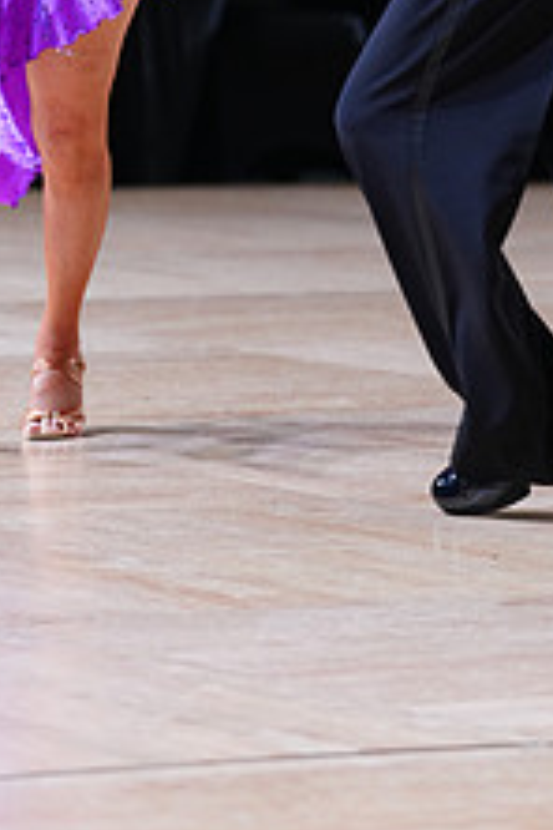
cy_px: -221
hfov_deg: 4.5
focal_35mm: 306
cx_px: 275
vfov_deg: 6.7
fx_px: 7050
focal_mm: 117
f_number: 2.8
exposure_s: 1/400
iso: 800
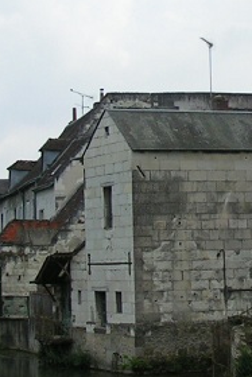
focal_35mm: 113
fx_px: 1185
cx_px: 252
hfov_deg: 12.0
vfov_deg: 18.1
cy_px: 143
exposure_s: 1/250
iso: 50
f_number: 5.6
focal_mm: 5.8
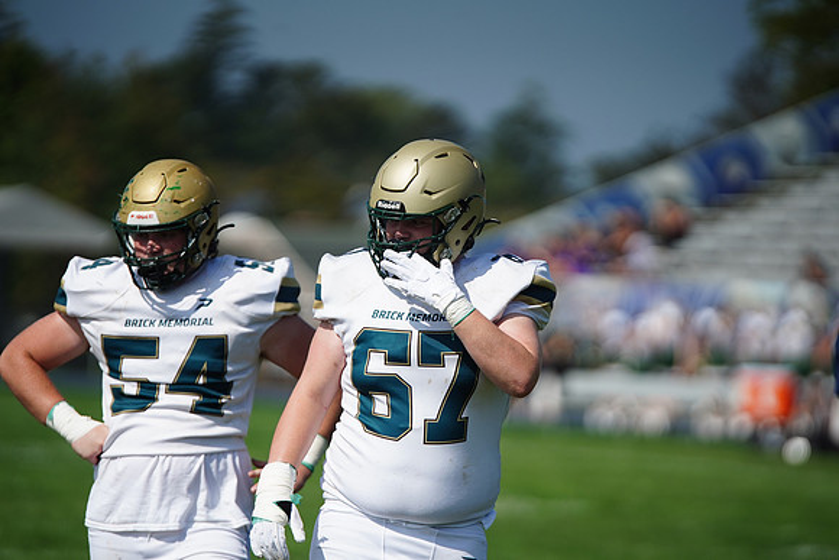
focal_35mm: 300
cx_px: 420
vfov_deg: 4.6
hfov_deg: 6.9
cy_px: 280
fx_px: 6993
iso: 400
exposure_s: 1/8000
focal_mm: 300
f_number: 2.8
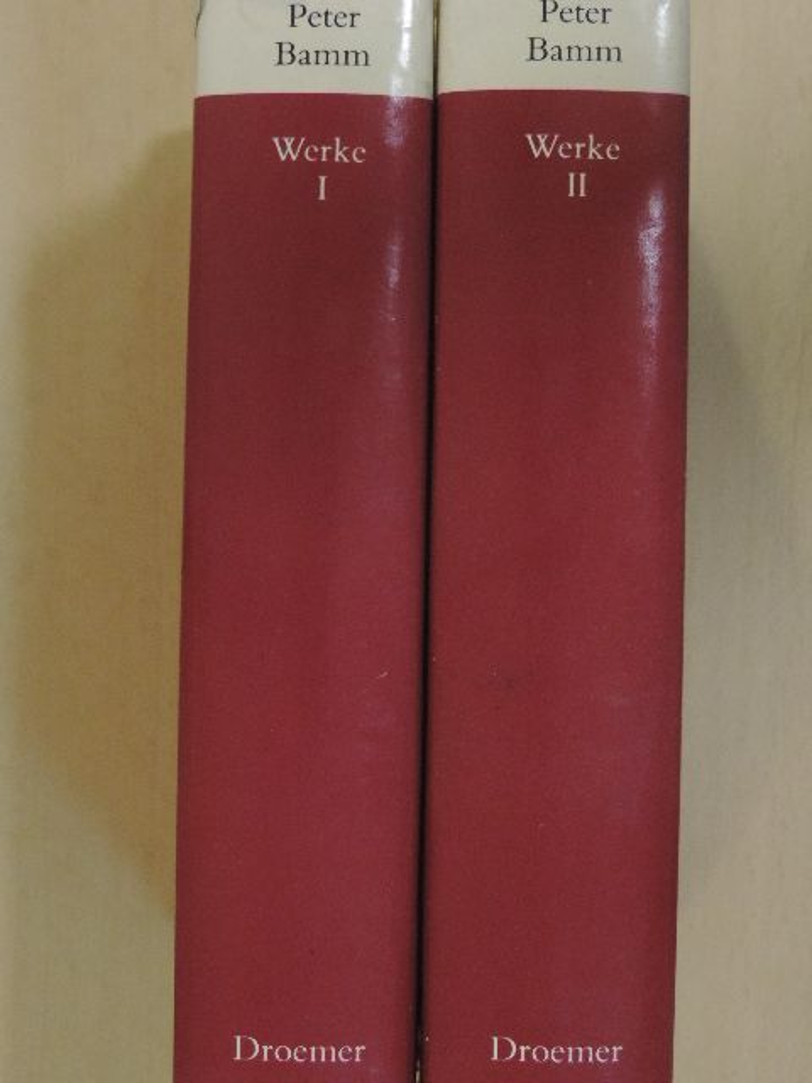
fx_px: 2189
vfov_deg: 27.8
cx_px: 406
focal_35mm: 70
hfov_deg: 21.0
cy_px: 542
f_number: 3.9
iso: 800
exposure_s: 1/40
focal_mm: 12.4
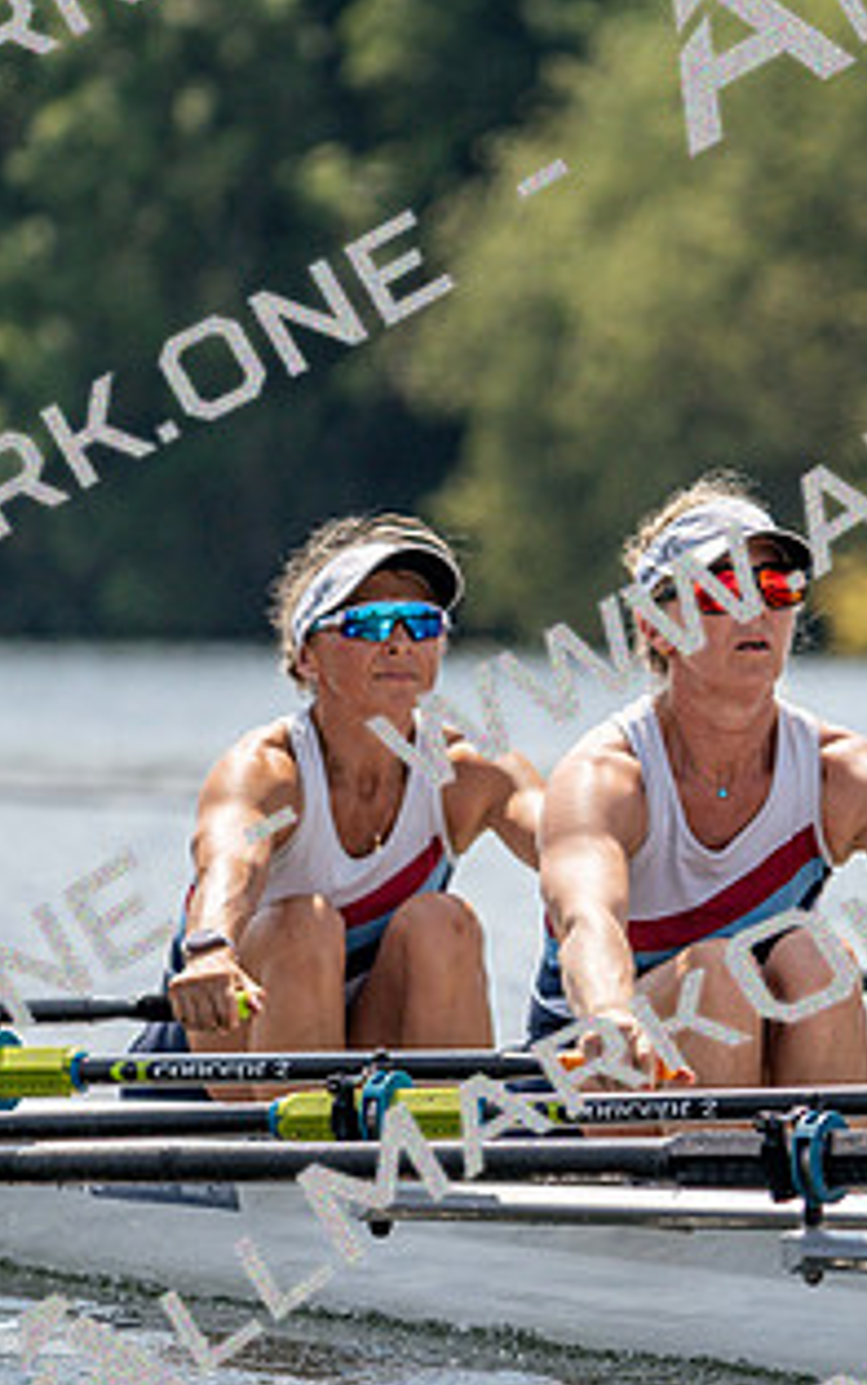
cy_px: 803
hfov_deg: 2.5
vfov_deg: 3.9
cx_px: 916
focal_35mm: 536
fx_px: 20236
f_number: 5.6
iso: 200
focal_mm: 284
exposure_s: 1/1600
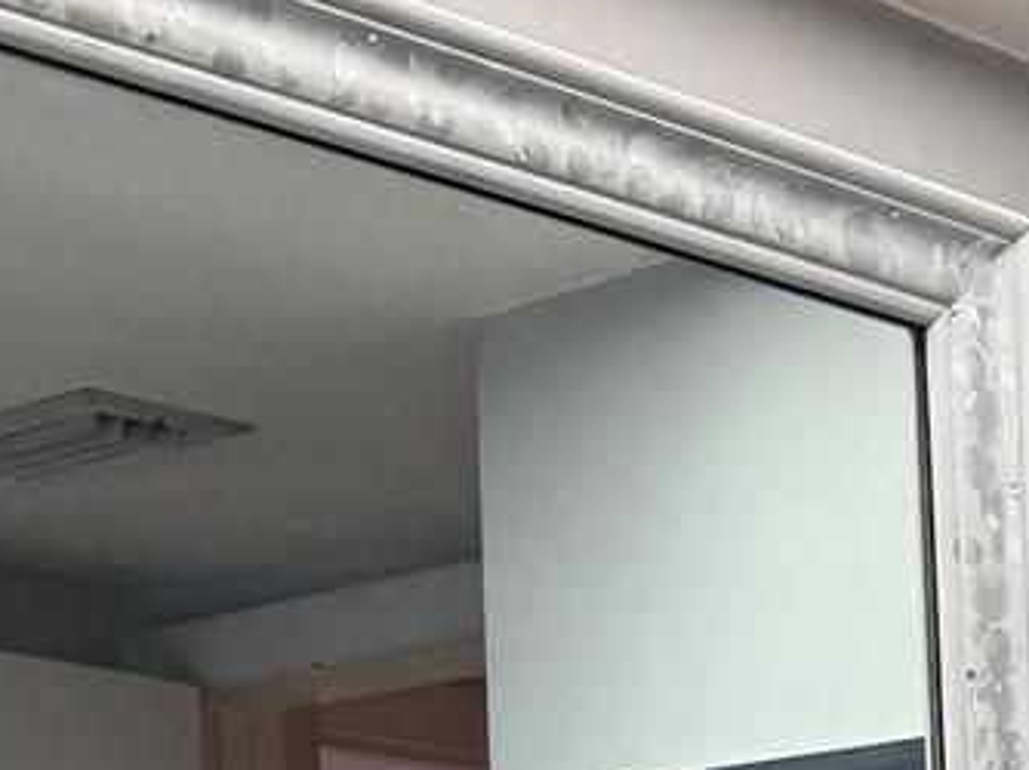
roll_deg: +2.5
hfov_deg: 16.6
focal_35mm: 115
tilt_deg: -2.8
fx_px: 3416
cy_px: 1574
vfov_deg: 11.5
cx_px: 1149
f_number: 1.78
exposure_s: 1/120
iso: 200
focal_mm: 6.76
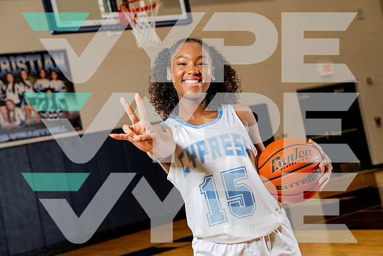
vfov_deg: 19.5
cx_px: 192
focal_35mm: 70
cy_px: 128
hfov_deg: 28.8
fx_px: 745
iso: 400
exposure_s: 1/250
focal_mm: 70
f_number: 5.6
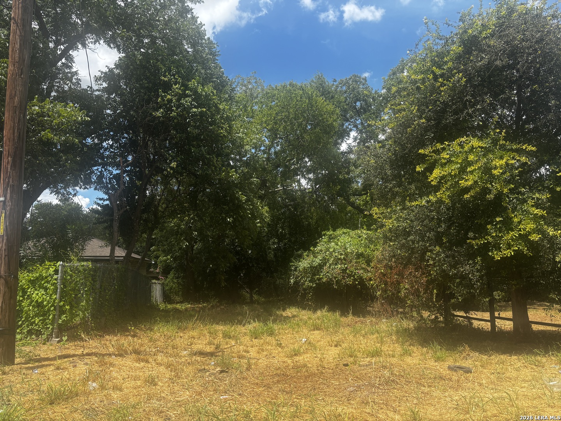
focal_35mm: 26
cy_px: 210
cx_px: 280
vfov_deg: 53.1
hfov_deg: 67.3
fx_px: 421
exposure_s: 1/1845
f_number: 1.6
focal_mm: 5.96
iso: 50
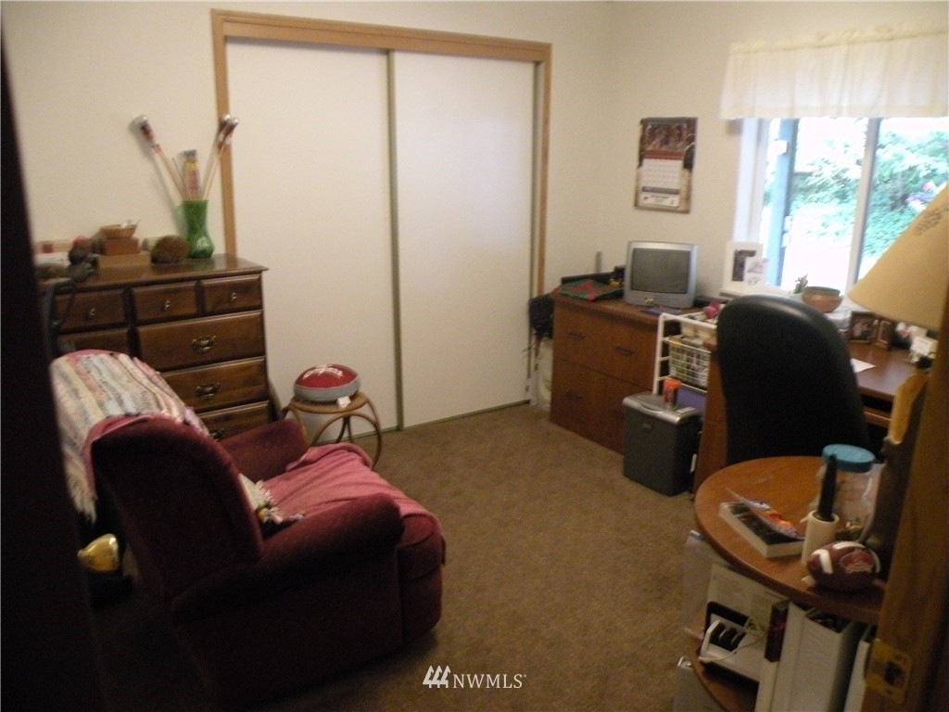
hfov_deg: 65.3
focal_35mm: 27
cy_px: 356
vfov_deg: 51.4
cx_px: 474
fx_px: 740
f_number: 2.8
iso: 400
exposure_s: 1/21.4
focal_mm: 4.7
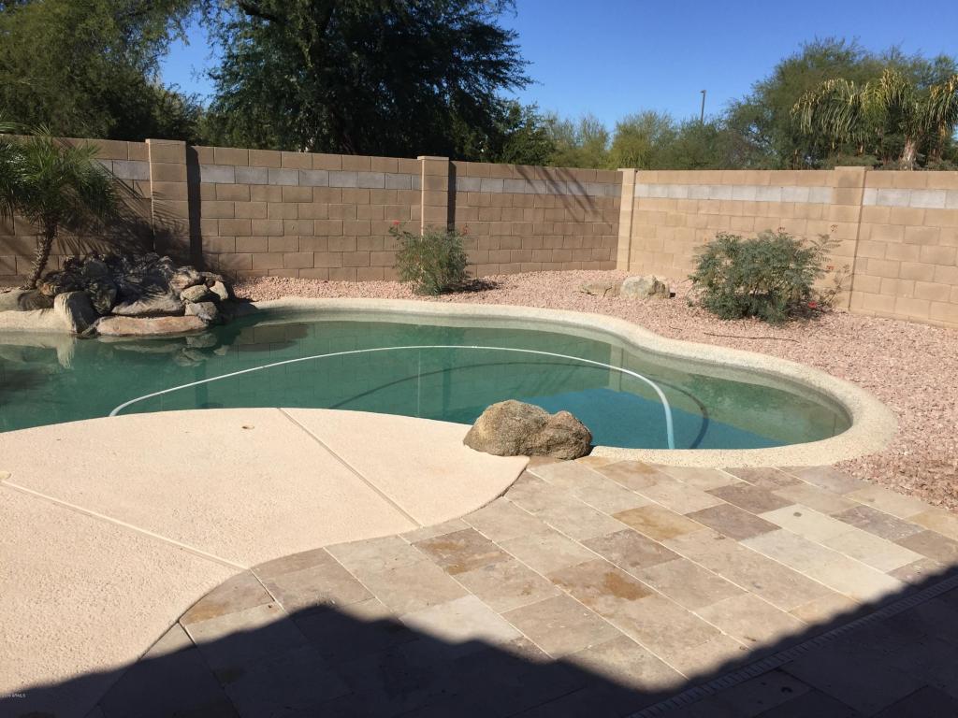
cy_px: 359
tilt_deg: -9.9
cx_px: 479
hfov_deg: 61.7
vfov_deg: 48.2
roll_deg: -1.6
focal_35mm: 29
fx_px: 803
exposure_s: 1/3049
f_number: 2.2
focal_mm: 4.15
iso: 32
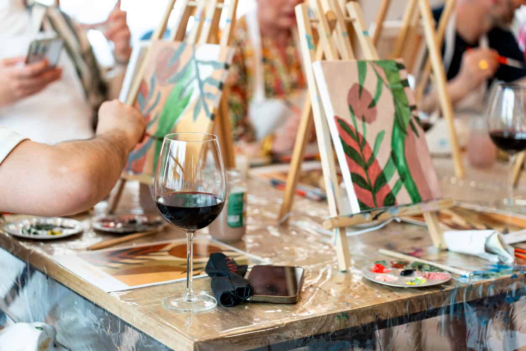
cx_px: 263
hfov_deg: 27.0
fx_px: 1096
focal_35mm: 75
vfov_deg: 18.2
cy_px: 176
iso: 500
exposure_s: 1/200
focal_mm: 75
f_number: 2.8
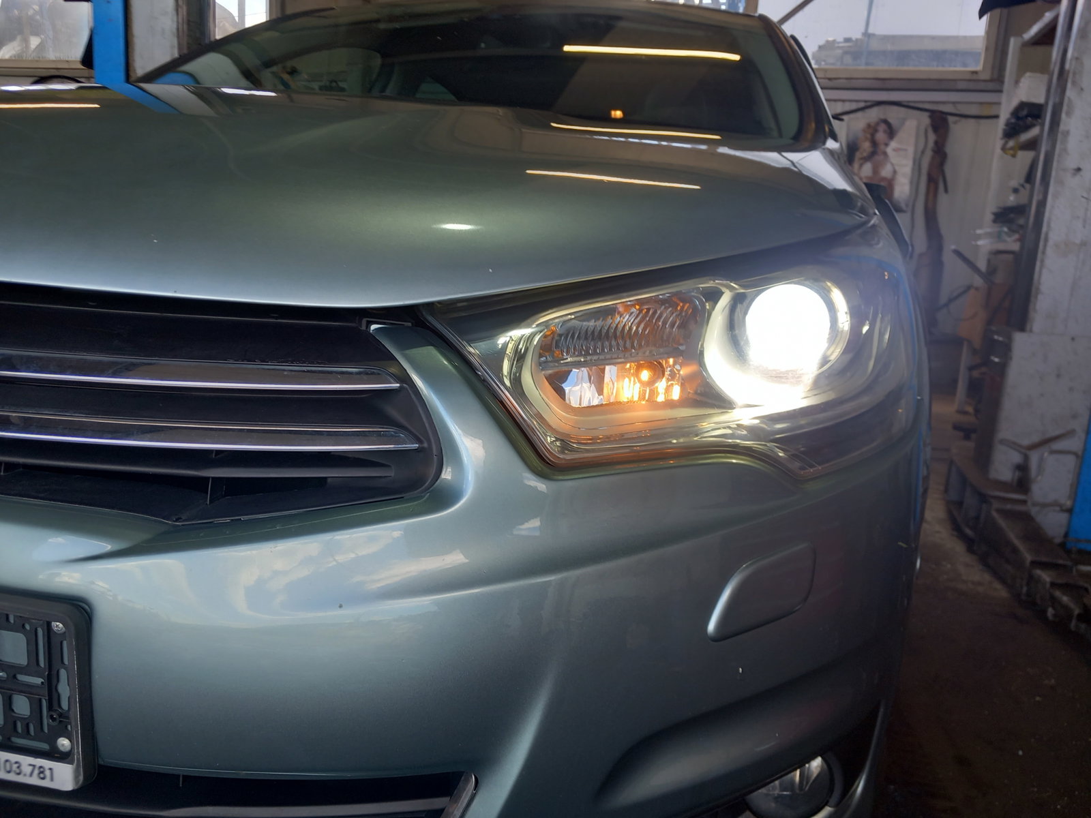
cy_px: 409
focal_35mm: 27
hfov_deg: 65.3
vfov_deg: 51.4
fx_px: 851
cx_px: 546
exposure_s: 1/50
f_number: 1.8
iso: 20
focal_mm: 4
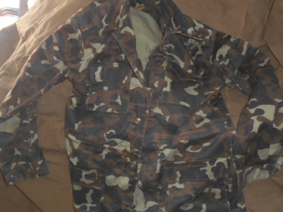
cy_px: 106
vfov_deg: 32.9
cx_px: 142
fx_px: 360
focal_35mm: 44
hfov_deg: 42.9
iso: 200
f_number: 4.2
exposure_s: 1/30
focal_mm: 7.7
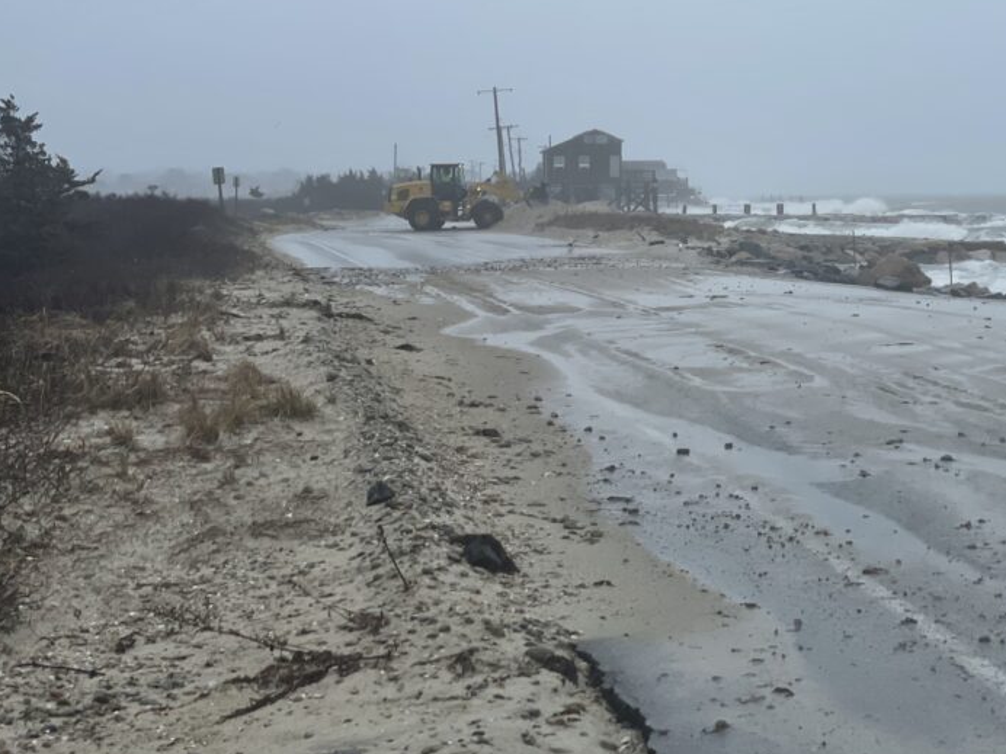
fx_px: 2238
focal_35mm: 77
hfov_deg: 25.1
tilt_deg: -0.7
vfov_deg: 19.0
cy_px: 212
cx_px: 714
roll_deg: +0.5
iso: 25
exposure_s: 1/393
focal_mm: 6
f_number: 2
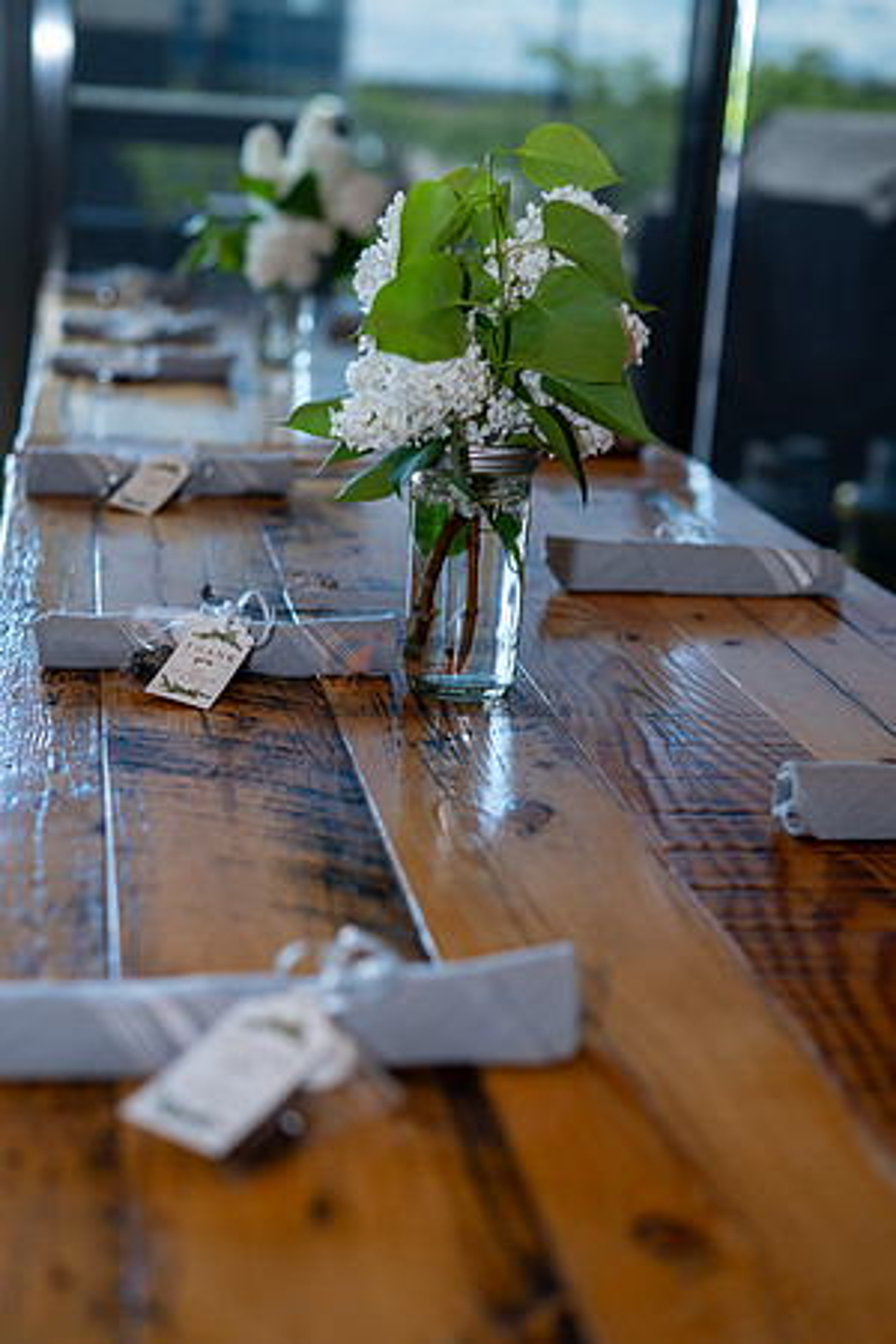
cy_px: 672
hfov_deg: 27.0
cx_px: 448
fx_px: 1867
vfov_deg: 39.6
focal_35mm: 50
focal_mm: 50
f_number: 2.8
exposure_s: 1/125
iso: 100
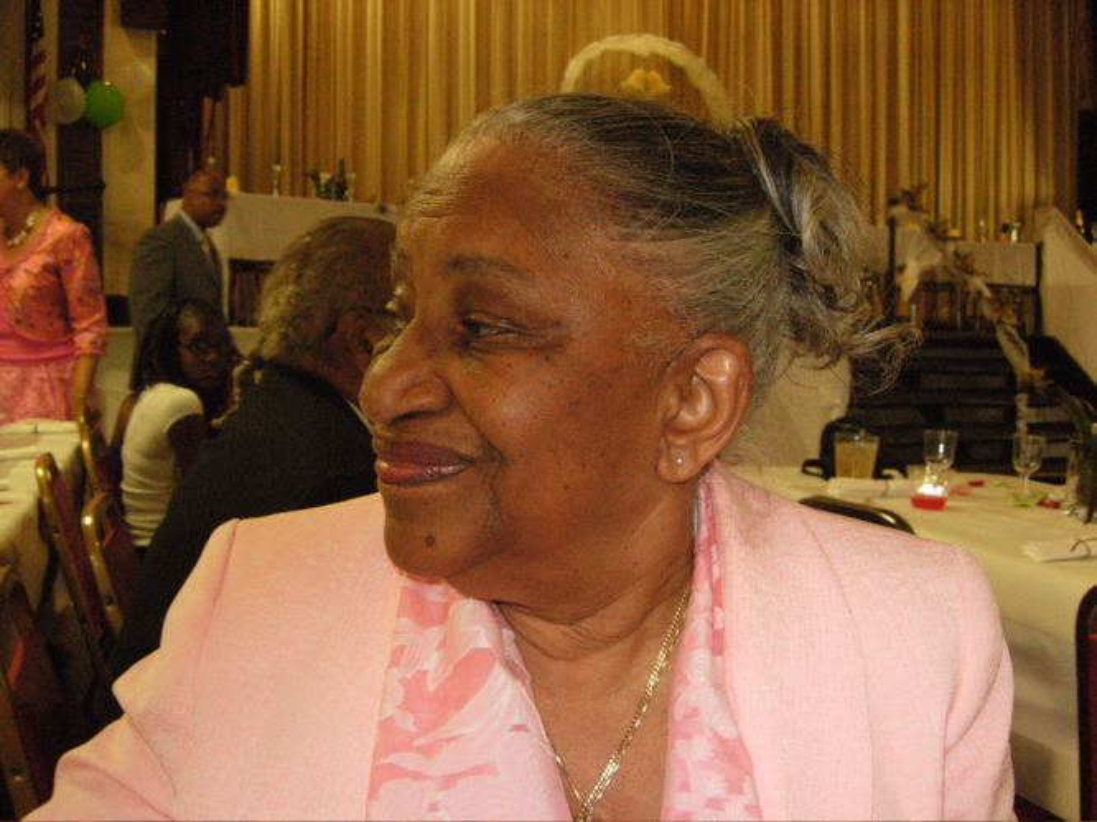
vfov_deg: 39.6
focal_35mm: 36
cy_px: 411
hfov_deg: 51.4
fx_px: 1140
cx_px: 548
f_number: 3.8
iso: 400
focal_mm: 7.5
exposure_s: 1/30.2
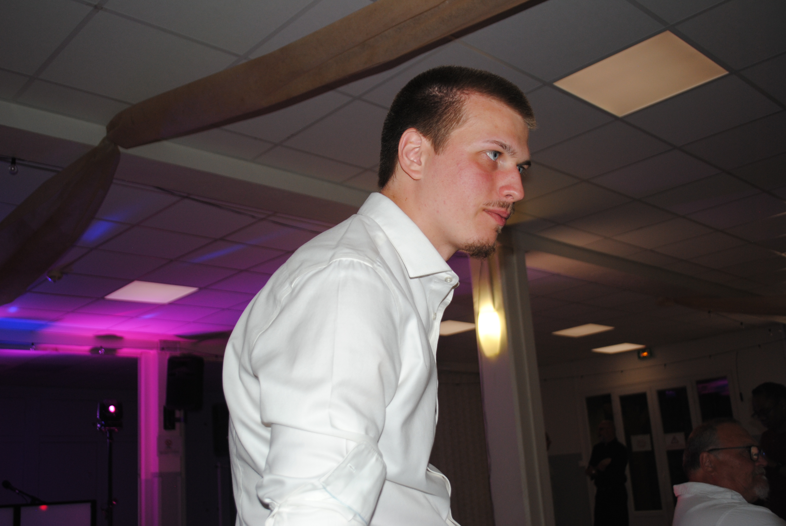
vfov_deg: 37.0
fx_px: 787
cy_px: 263
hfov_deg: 53.1
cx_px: 393
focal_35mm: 36
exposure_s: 1/60
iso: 200
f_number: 4
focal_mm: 24
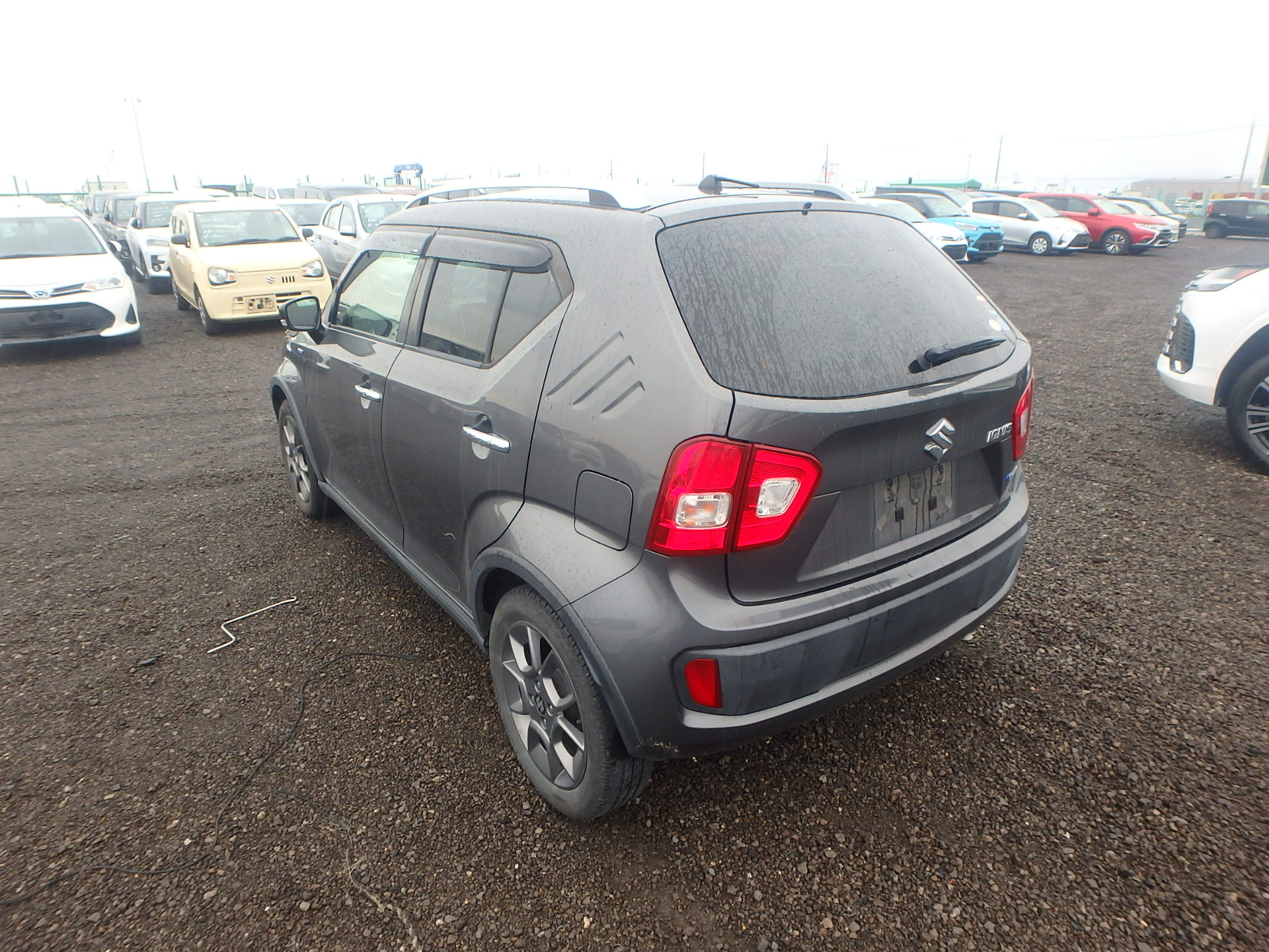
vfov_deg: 63.4
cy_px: 476
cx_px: 634
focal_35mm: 21
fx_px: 770
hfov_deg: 79.0
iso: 125
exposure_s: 1/125
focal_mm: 3.7
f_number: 3.5
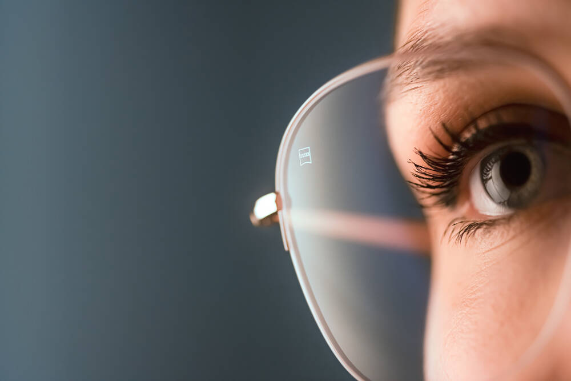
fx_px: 1666
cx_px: 286
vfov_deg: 13.0
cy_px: 190
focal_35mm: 105
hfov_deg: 19.5
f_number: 3.5
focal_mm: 105
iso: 1000
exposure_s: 1/640
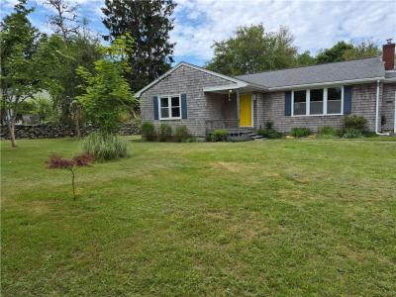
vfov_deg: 58.9
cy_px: 148
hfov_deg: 73.9
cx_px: 198
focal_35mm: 23
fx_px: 263
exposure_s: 1/5104
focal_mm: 5.4
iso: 80
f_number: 1.8
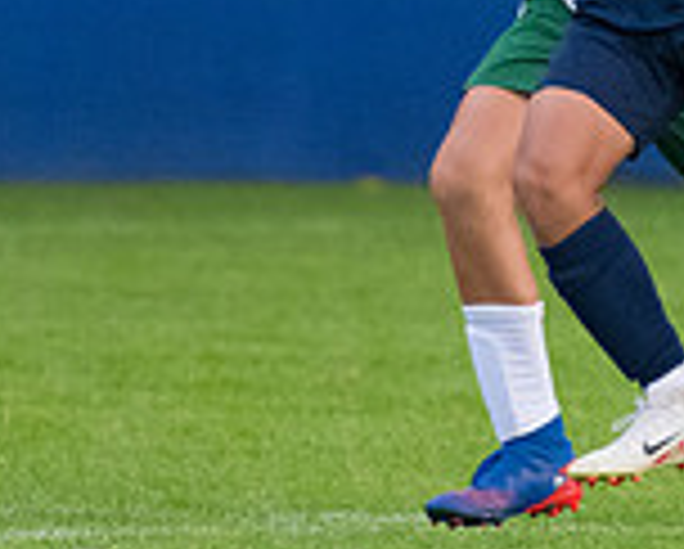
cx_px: 846
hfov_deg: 0.9
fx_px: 43479
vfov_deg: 0.7
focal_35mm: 2145
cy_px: 76
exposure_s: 1/2000
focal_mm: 400
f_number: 5.6
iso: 3200
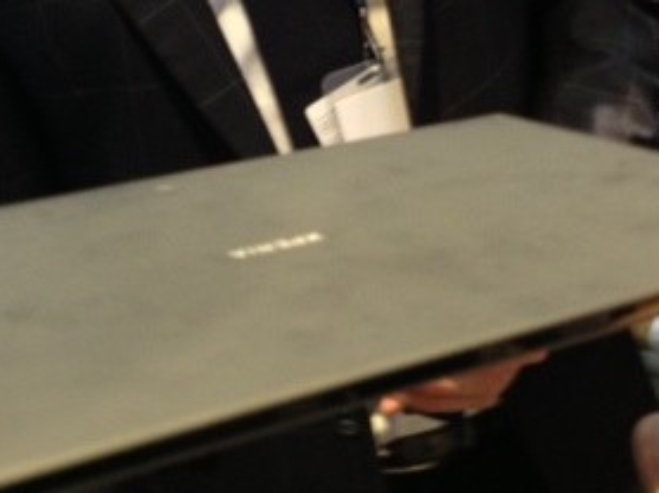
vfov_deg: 19.3
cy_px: 190
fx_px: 1446
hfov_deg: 25.7
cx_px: 330
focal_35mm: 76
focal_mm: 4.13
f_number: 2.4
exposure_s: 1/20
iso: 250
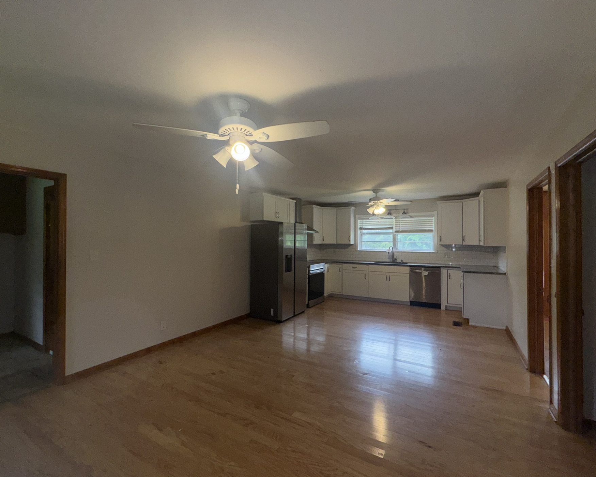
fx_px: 282
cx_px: 294
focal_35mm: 16
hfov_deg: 93.1
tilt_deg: +0.1
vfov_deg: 80.4
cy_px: 238
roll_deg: +0.0
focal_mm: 2.22
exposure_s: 1/122
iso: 64
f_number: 2.2
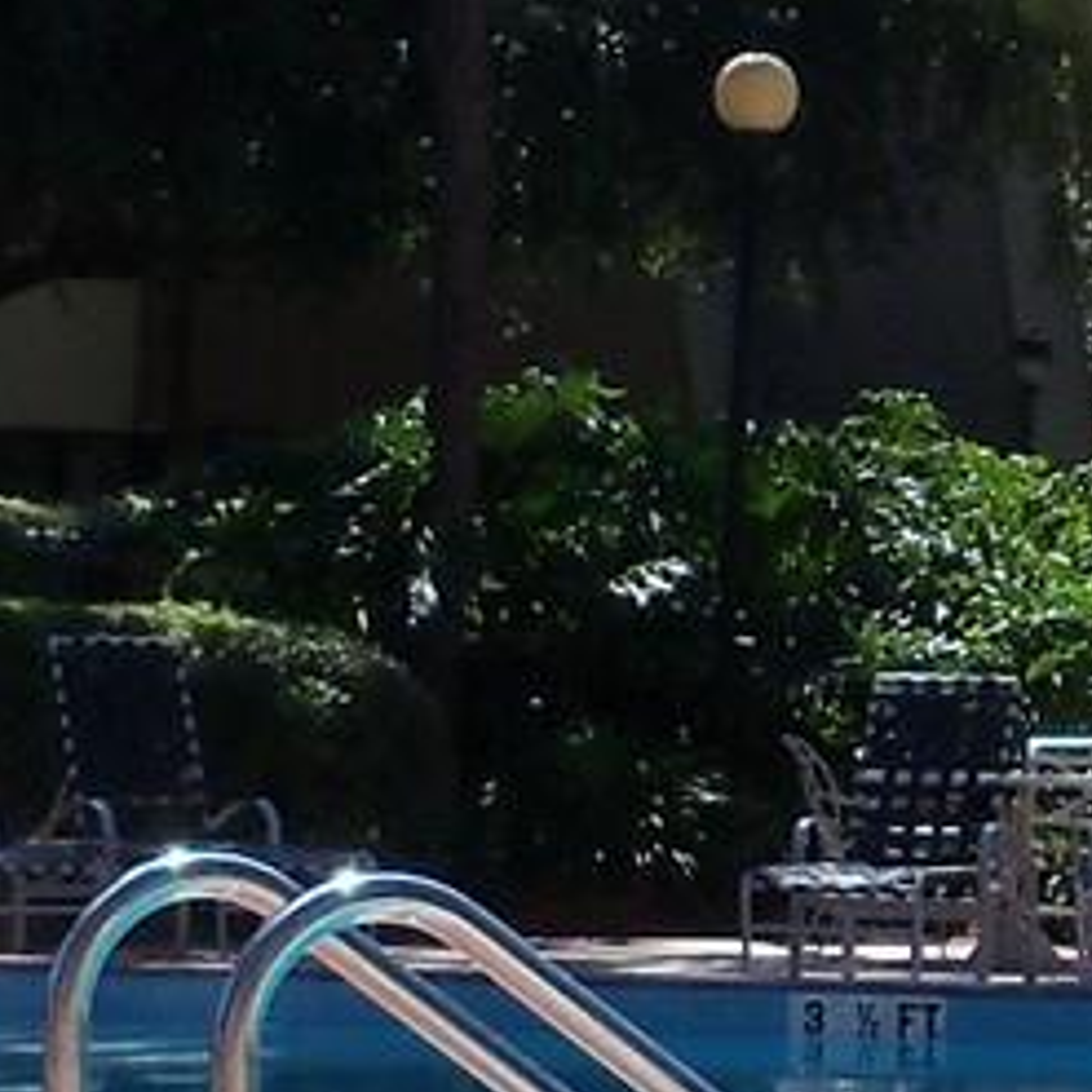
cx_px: 1618
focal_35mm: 200
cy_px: 455
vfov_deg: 8.7
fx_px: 7138
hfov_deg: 8.6
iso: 64
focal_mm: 6.2
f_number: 3.5
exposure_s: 1/800
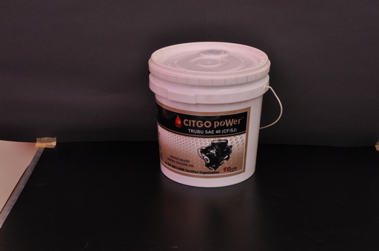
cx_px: 190
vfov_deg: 22.6
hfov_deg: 33.4
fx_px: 631
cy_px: 126
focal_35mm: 60
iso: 400
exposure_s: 1/160
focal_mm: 40
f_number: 20
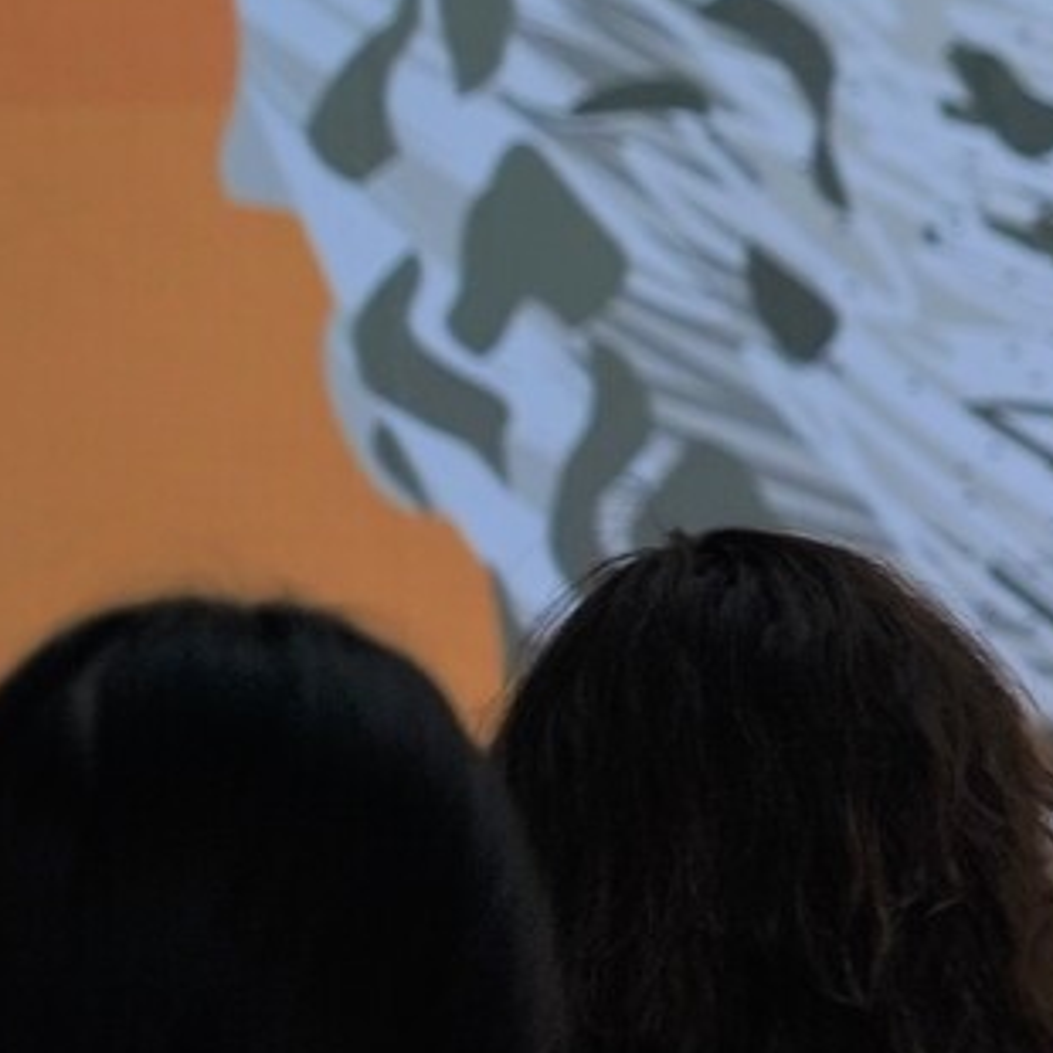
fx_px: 18997
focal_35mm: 552
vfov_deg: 3.2
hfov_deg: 3.1
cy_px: 37
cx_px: 2517
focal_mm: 105
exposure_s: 1/125
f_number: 4
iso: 400
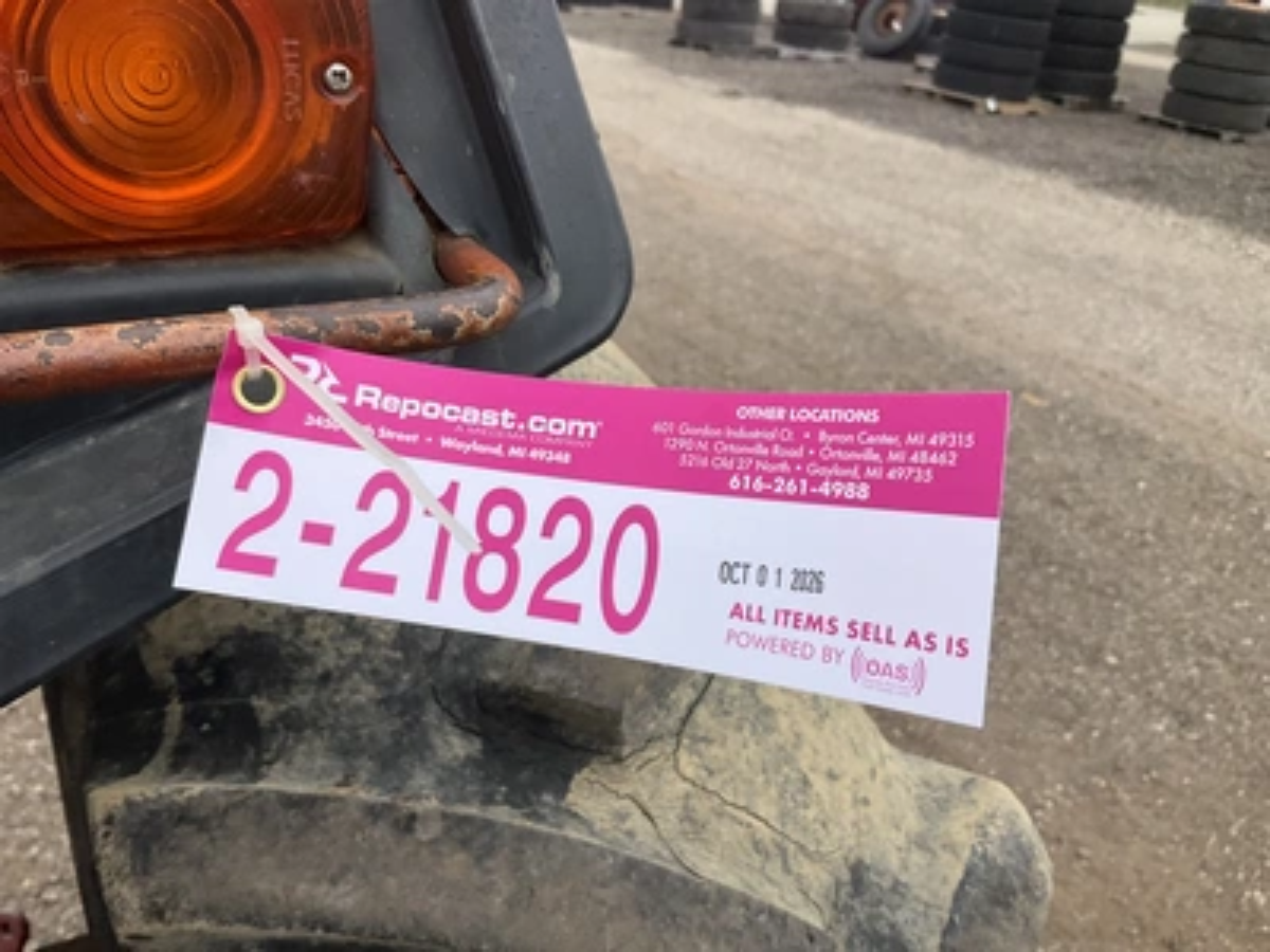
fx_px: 1064
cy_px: 476
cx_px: 635
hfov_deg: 61.7
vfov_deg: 48.2
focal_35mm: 29
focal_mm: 3
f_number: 1.8
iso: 25
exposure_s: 1/1195
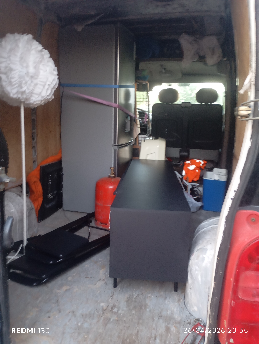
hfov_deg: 49.9
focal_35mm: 28
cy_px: 172
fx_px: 279
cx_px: 130
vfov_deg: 63.4
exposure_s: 1/20
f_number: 1.8
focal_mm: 4.27
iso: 1181
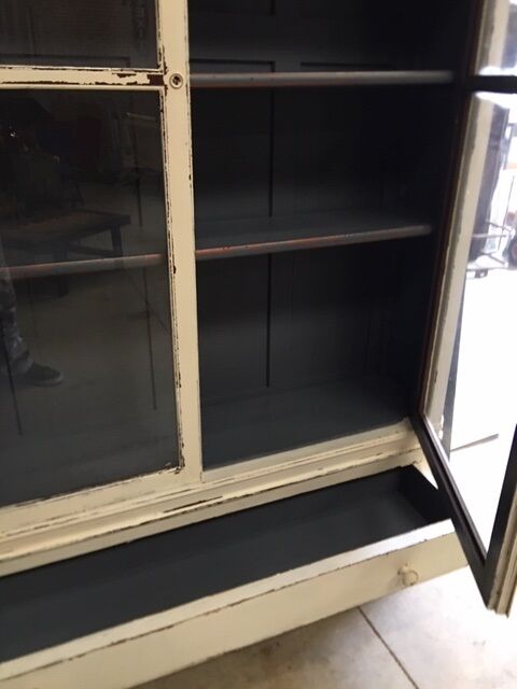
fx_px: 577
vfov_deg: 61.7
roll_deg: -2.4
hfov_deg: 48.2
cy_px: 344
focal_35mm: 29
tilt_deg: -22.9
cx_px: 258
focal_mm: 4.15
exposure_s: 1/17
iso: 125
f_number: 2.2
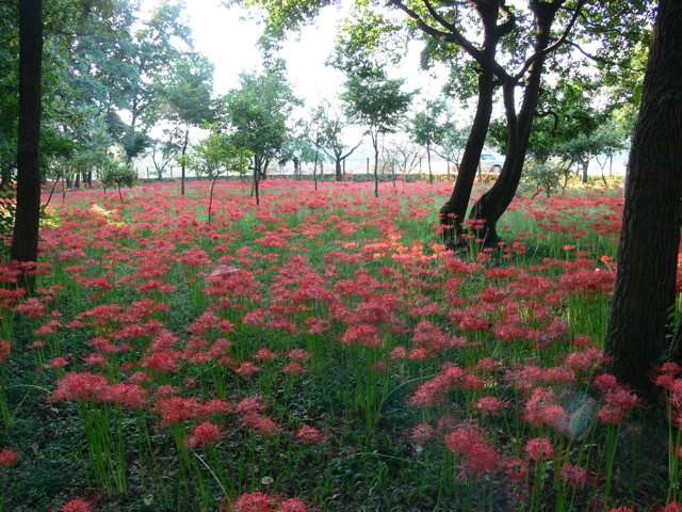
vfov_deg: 40.7
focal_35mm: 35
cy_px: 256
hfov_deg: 52.6
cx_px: 341
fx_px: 690
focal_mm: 7.4
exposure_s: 1/40
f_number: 3.2
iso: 80
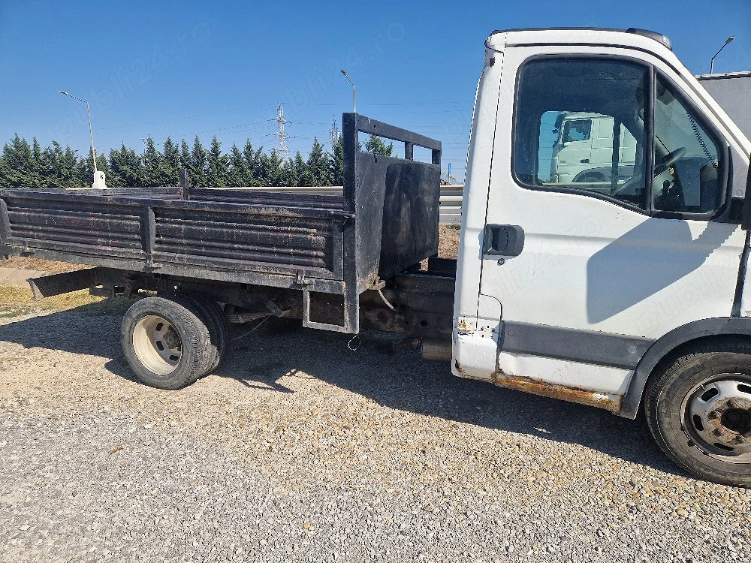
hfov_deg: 73.9
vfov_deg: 58.9
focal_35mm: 23
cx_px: 376
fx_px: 499
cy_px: 282
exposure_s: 1/2000
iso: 50
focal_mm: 5.4
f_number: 1.8
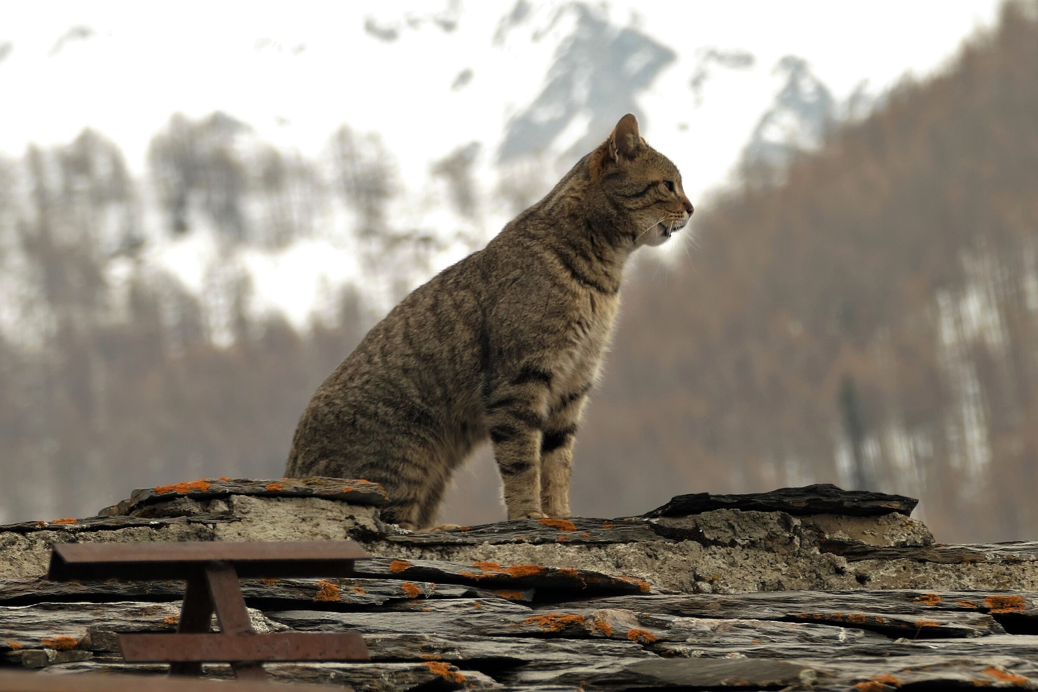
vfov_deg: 7.0
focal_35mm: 196
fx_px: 5651
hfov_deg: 10.5
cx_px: 519
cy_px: 346
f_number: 4
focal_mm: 71.46
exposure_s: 1/500
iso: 125
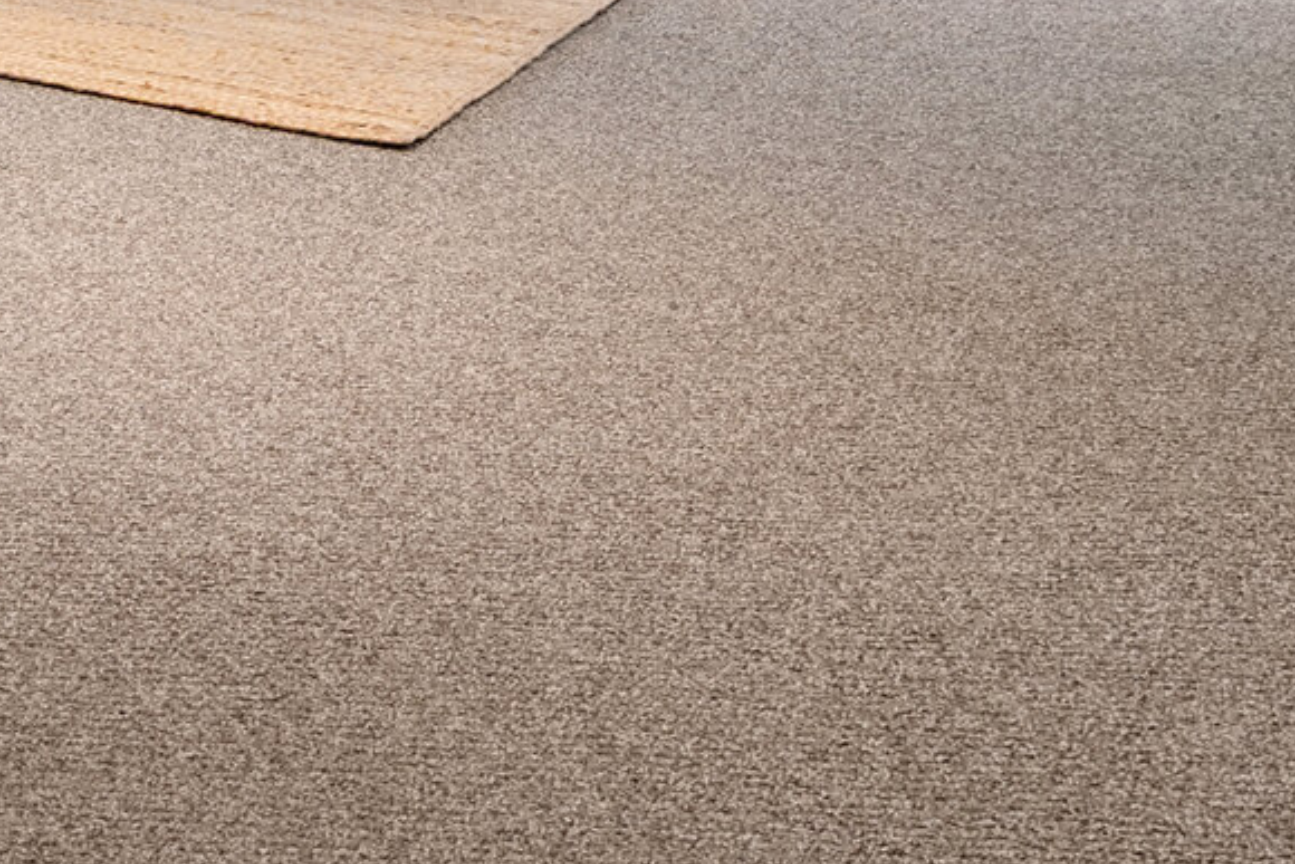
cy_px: -737
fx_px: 3238
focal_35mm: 90
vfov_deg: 13.5
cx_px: -1355
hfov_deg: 16.6
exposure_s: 1/2.5
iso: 320
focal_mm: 17
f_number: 8
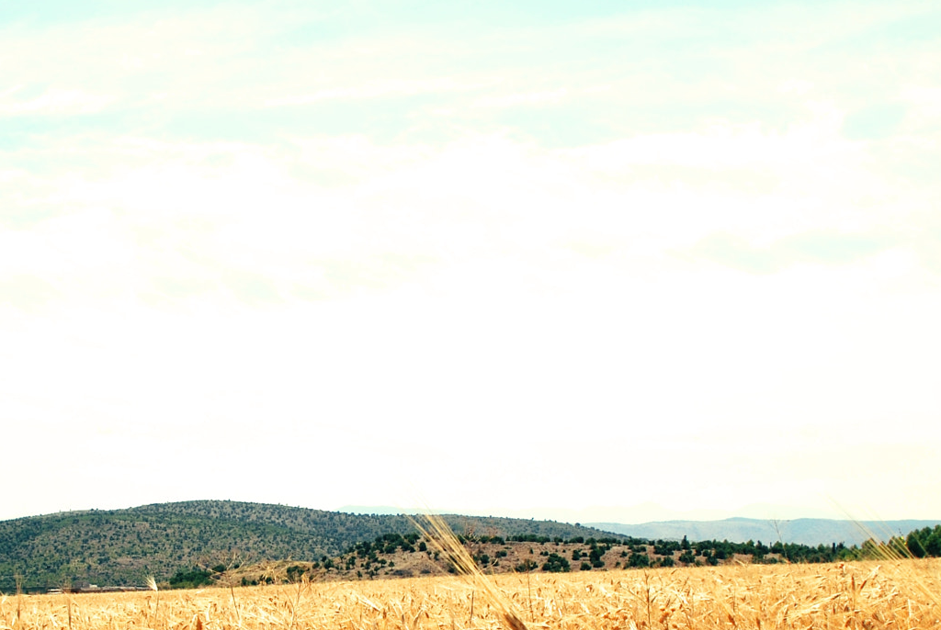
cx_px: 307
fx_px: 1571
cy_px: 567
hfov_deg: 33.0
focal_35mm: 60
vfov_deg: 22.2
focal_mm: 20
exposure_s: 1/250
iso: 100
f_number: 8
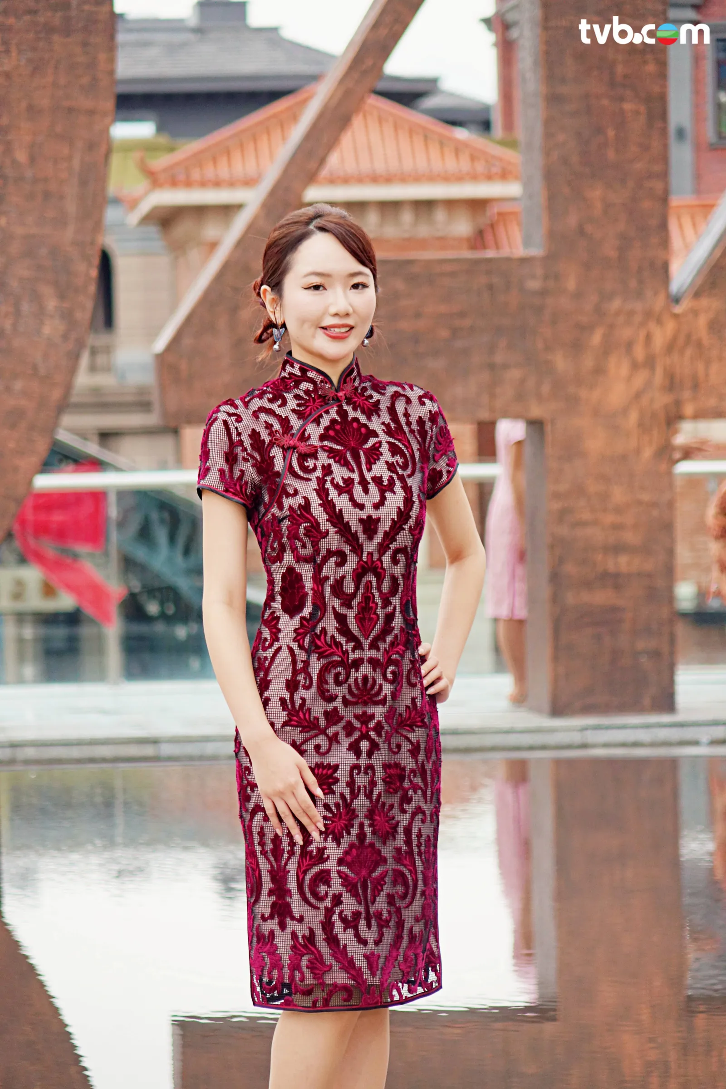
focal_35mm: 188
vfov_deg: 10.9
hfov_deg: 7.3
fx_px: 5687
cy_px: 544
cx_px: 363
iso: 160
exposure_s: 1/200
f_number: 2.8
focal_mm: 68.83
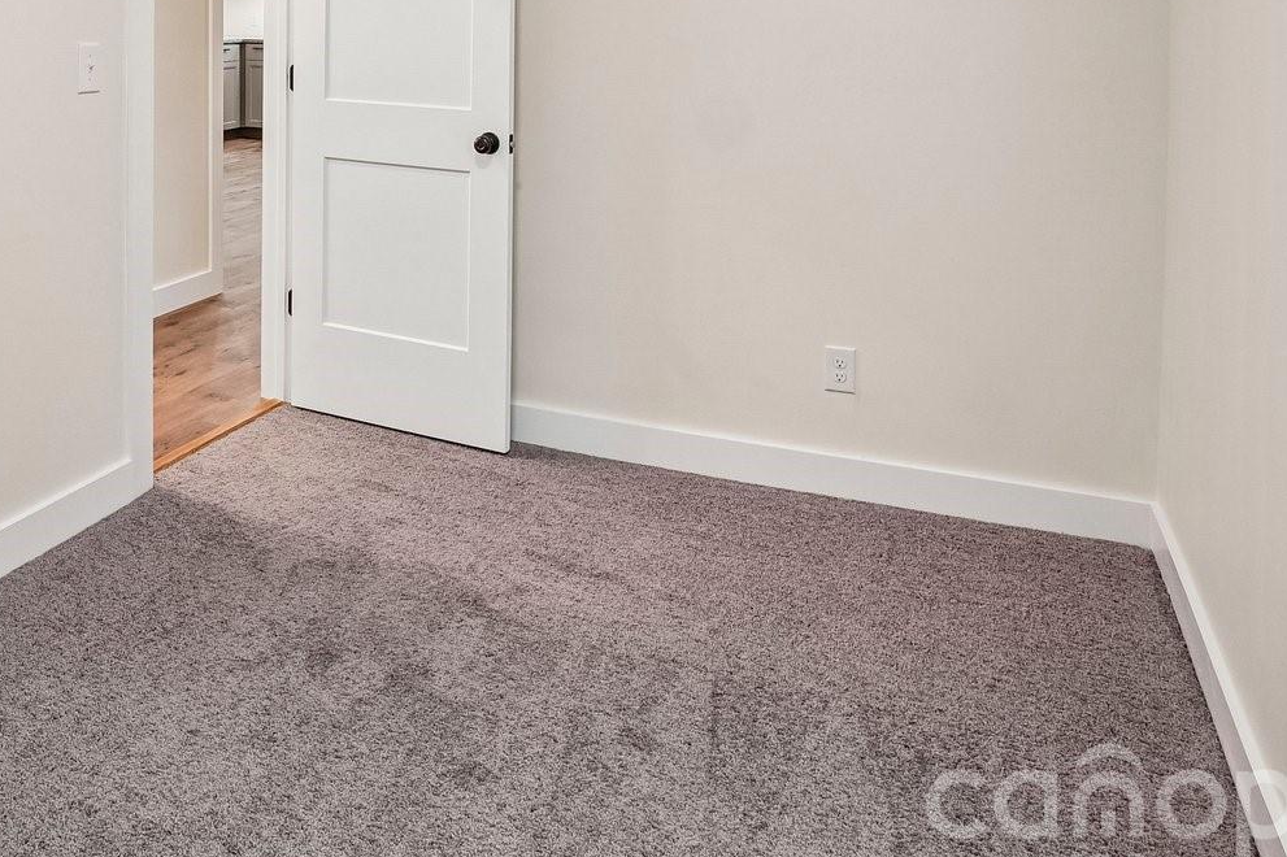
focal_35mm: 31
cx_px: 378
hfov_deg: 58.2
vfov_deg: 38.0
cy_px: 16
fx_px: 1108
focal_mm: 10
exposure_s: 1/20
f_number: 8
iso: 400
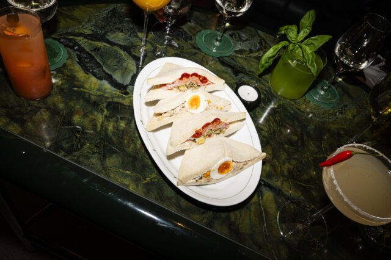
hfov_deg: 60.3
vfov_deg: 42.3
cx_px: 196
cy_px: 130
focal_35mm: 31
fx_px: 337
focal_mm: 31
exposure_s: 1/100
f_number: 14
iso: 160
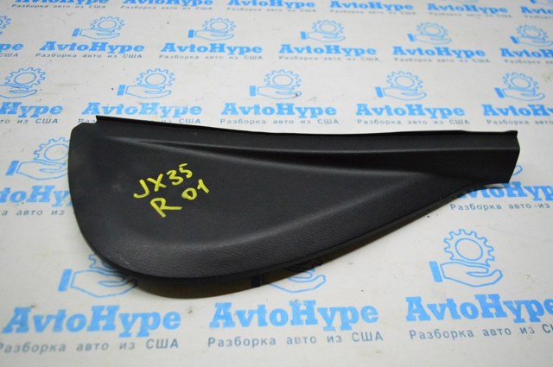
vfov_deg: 41.6
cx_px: 276
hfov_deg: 59.6
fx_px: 483
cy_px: 184
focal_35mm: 32
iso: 6400
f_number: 3.8
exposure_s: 1/1000
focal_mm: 21
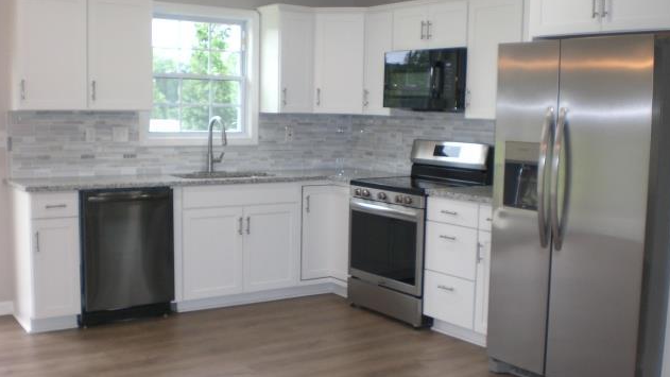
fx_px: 746
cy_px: 192
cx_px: 336
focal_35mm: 42
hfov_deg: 48.4
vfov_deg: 28.3
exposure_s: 1/100
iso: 200
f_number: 3.1
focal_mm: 6.3
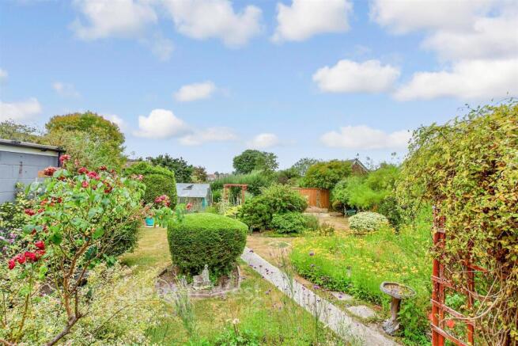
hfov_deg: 96.7
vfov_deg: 73.8
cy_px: 173
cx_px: 259
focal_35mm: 16
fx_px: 230
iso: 320
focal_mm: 11
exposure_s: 1/250
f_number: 8
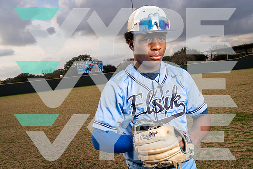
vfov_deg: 42.3
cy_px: 84
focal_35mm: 31
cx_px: 126
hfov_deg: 60.3
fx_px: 218
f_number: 11
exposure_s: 1/250
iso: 250
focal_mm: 31
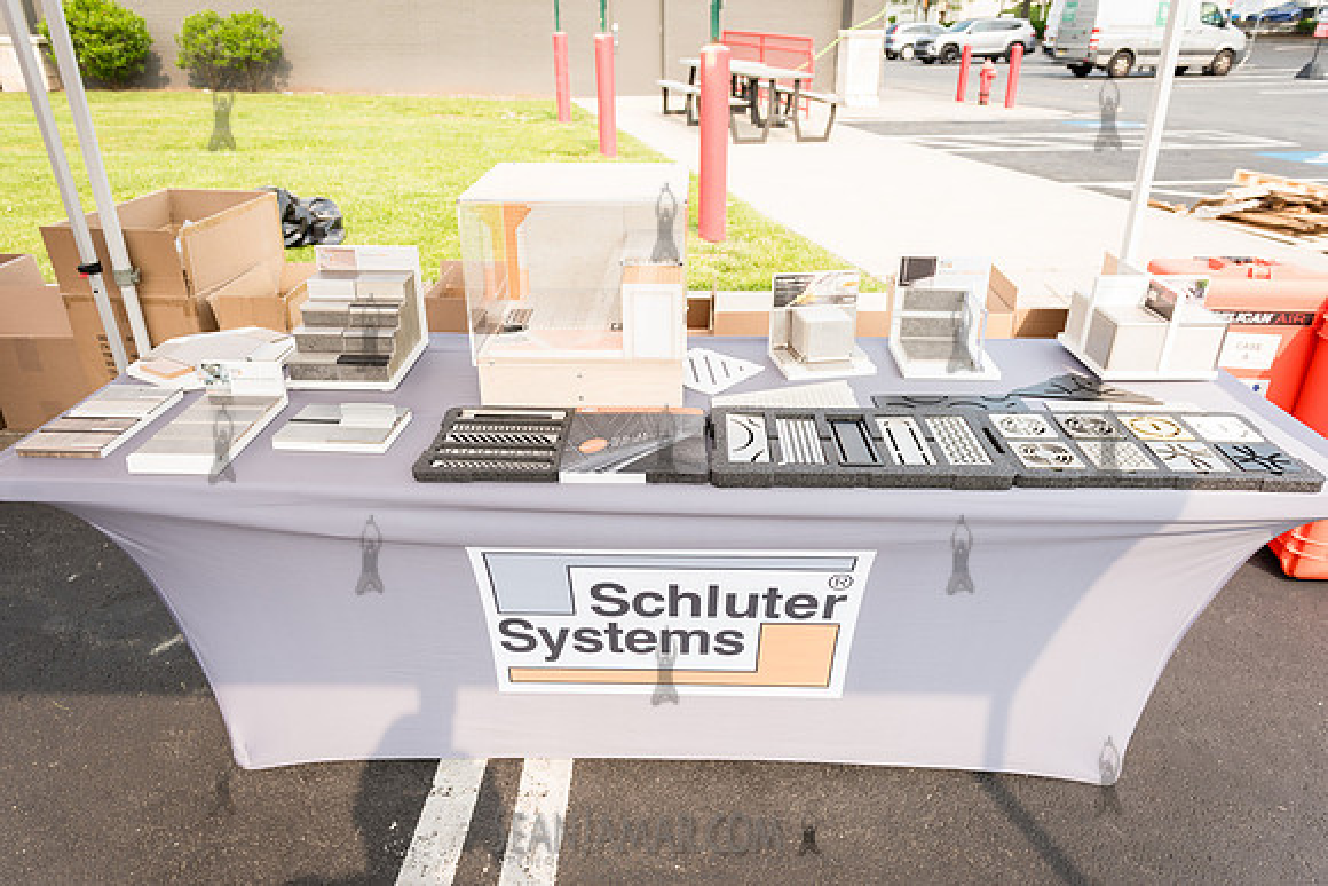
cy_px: 443
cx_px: 664
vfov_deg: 52.9
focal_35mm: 24
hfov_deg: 73.4
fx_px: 891
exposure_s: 1/250
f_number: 4
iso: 200
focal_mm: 24
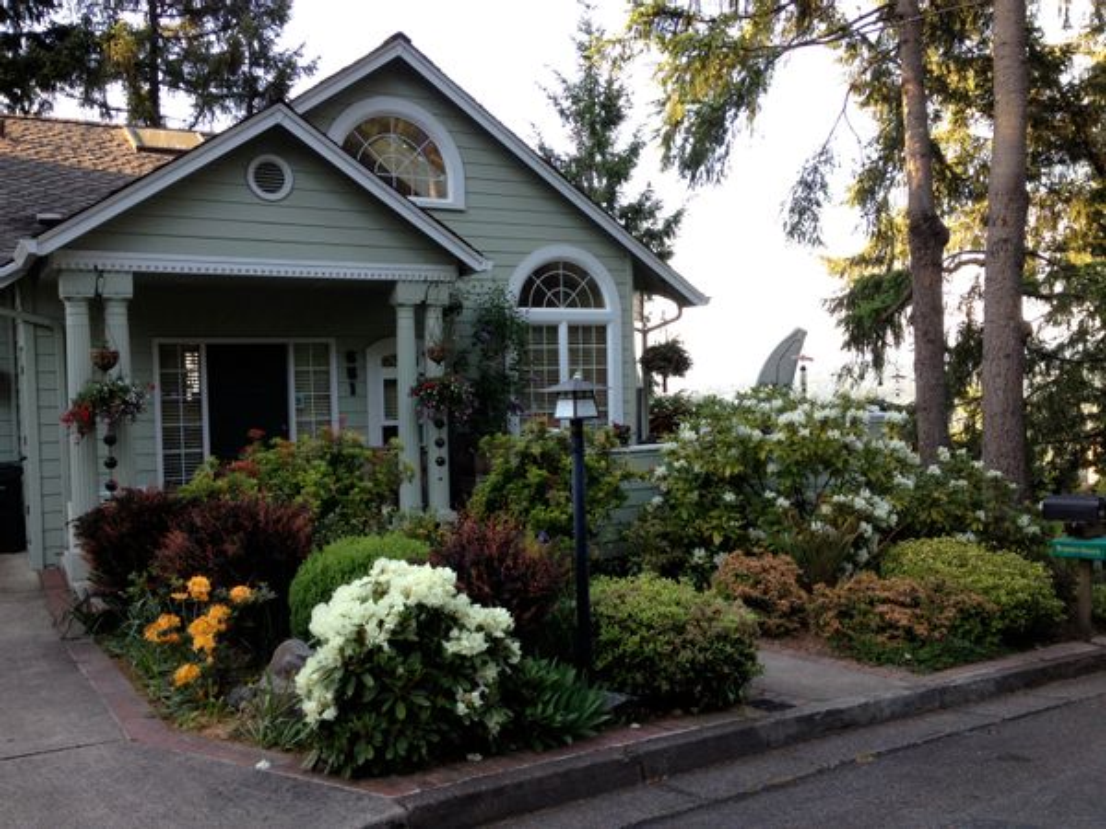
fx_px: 1118
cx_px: 553
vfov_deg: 40.7
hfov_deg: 52.6
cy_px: 414
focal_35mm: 35
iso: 64
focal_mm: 4.28
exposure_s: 1/120
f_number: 2.4
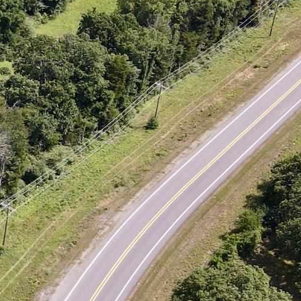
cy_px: 191
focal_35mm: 107
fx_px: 1053
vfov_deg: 16.2
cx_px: -211
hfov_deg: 14.6
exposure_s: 1/15
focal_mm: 4.5
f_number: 2.8
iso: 260
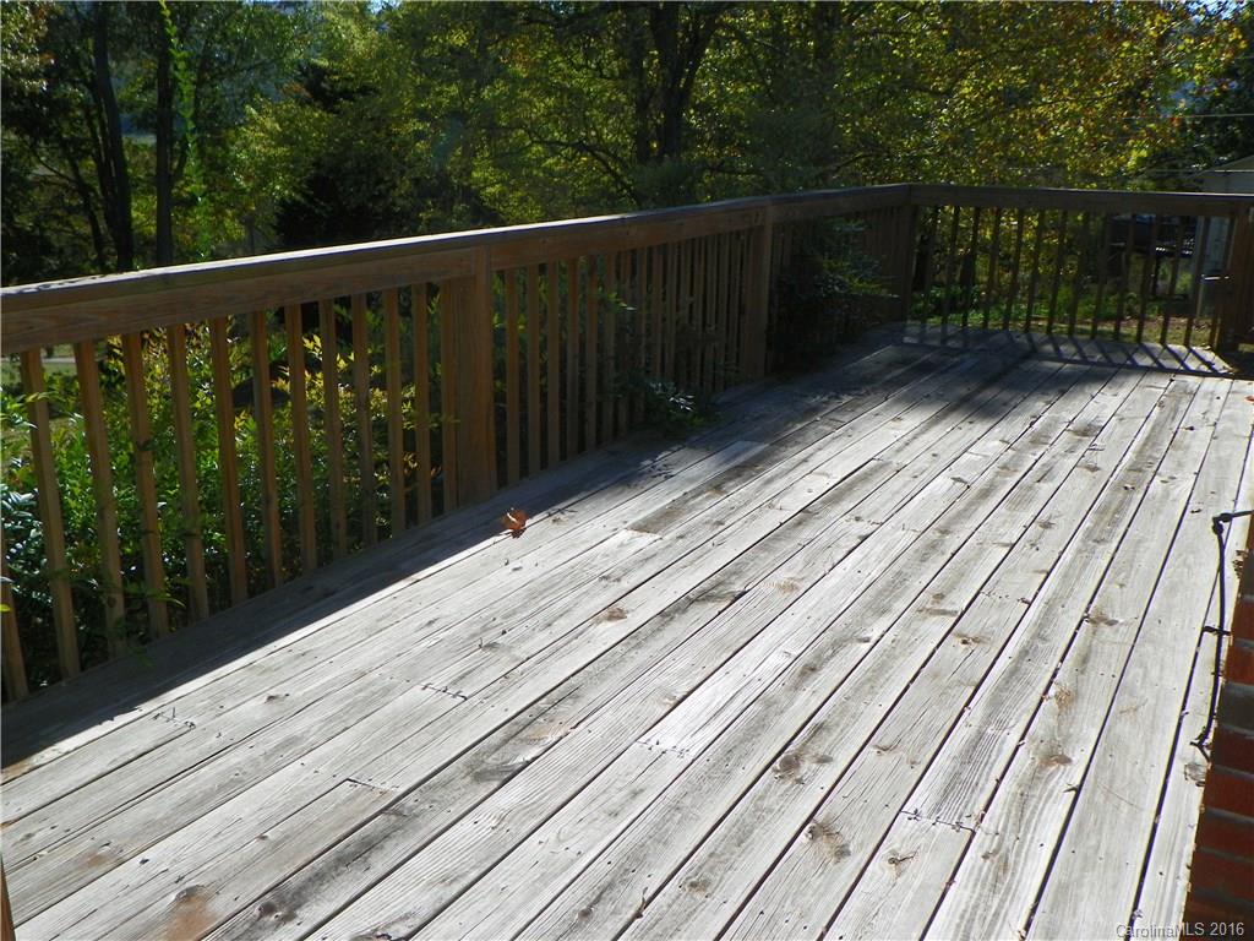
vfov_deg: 41.8
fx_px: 1232
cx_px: 627
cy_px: 470
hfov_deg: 54.0
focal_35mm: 34
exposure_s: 1/320
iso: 64
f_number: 5.6
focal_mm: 6.1
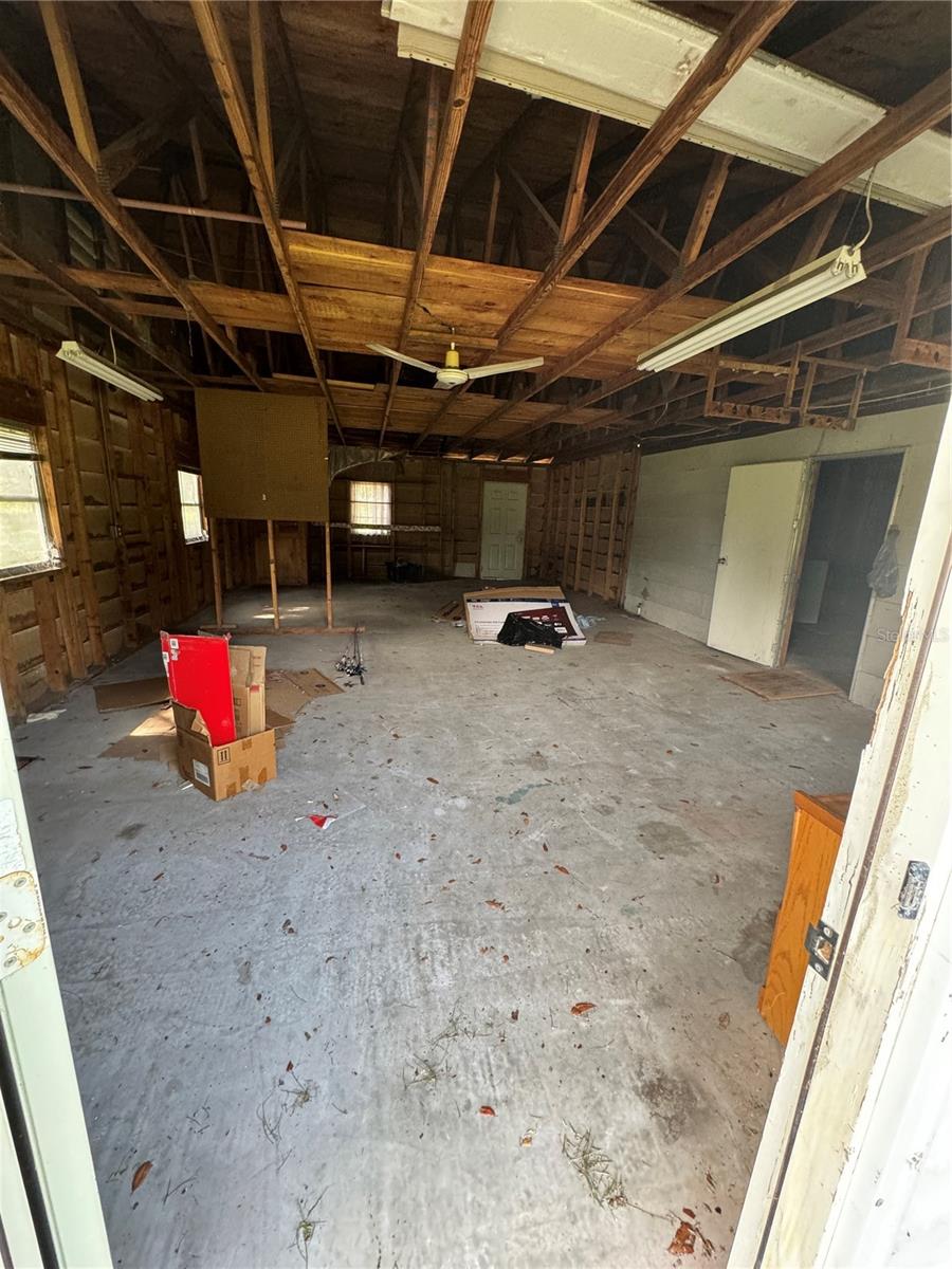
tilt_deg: -12.6
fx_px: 513
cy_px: 634
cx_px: 476
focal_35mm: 14
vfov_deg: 102.1
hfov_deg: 85.7
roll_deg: -1.1
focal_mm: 2.22
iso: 250
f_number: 2.2
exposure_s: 1/99
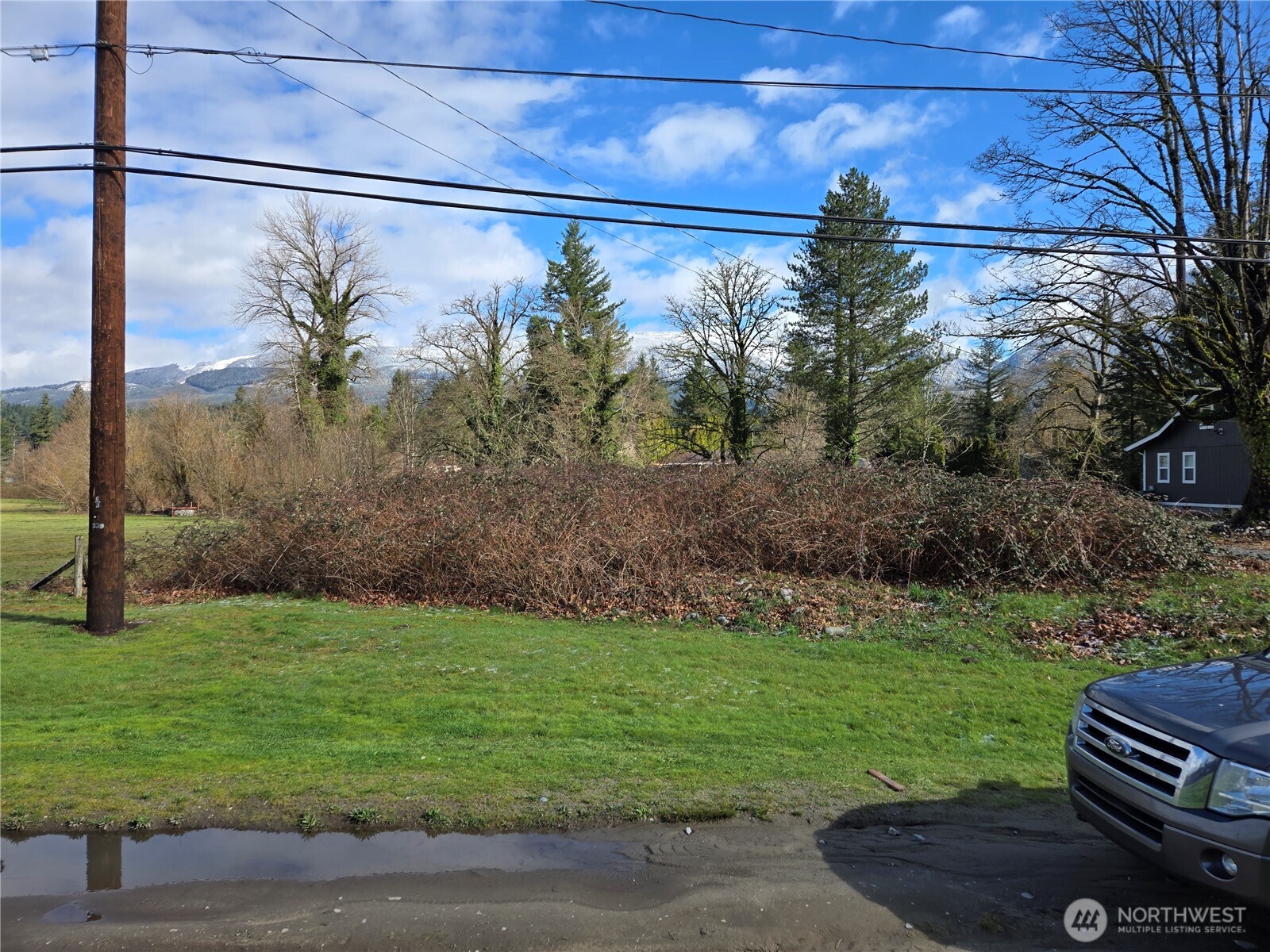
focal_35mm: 23
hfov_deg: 73.9
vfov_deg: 58.9
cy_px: 476
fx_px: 844
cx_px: 635
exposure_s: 1/1307
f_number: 1.8
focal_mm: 5.4
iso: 25
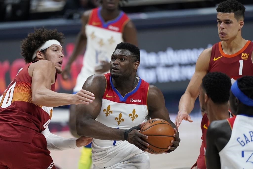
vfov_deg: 2.3
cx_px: 126
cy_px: 84
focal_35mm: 600
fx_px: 4217
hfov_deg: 3.4
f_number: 4
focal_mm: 600
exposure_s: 1/2000
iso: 5000
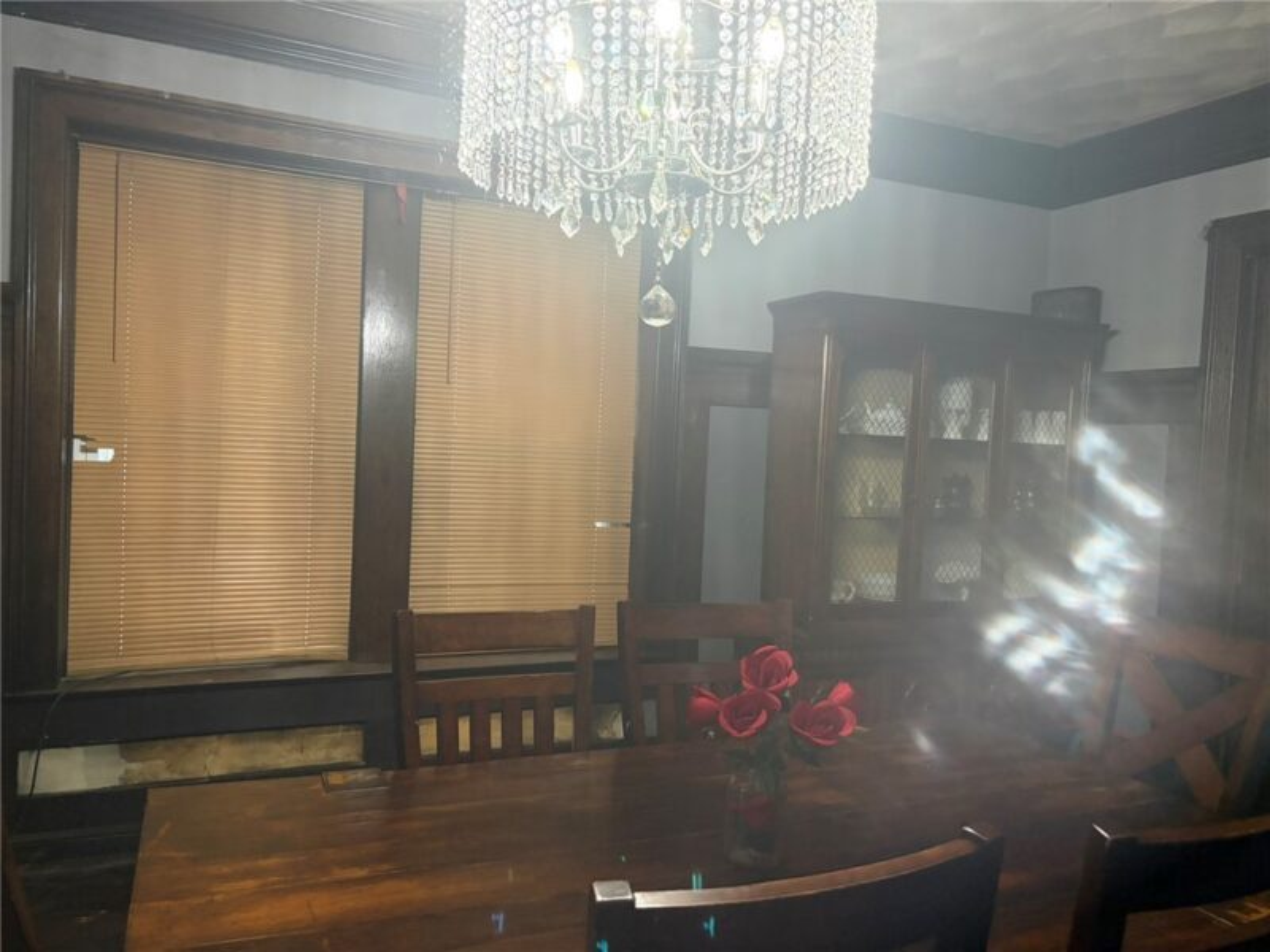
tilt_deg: -0.6
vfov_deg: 53.1
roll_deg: -1.7
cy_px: 476
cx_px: 635
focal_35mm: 26
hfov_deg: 67.3
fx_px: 954
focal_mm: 5.96
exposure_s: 1/60
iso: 400
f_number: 1.6
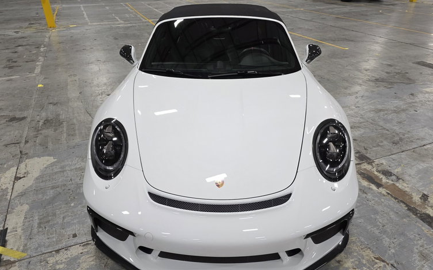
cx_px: 212
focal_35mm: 25
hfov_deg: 72.5
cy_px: 151
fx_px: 295
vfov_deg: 49.2
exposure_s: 1/120
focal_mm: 6.3
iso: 160
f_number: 1.7
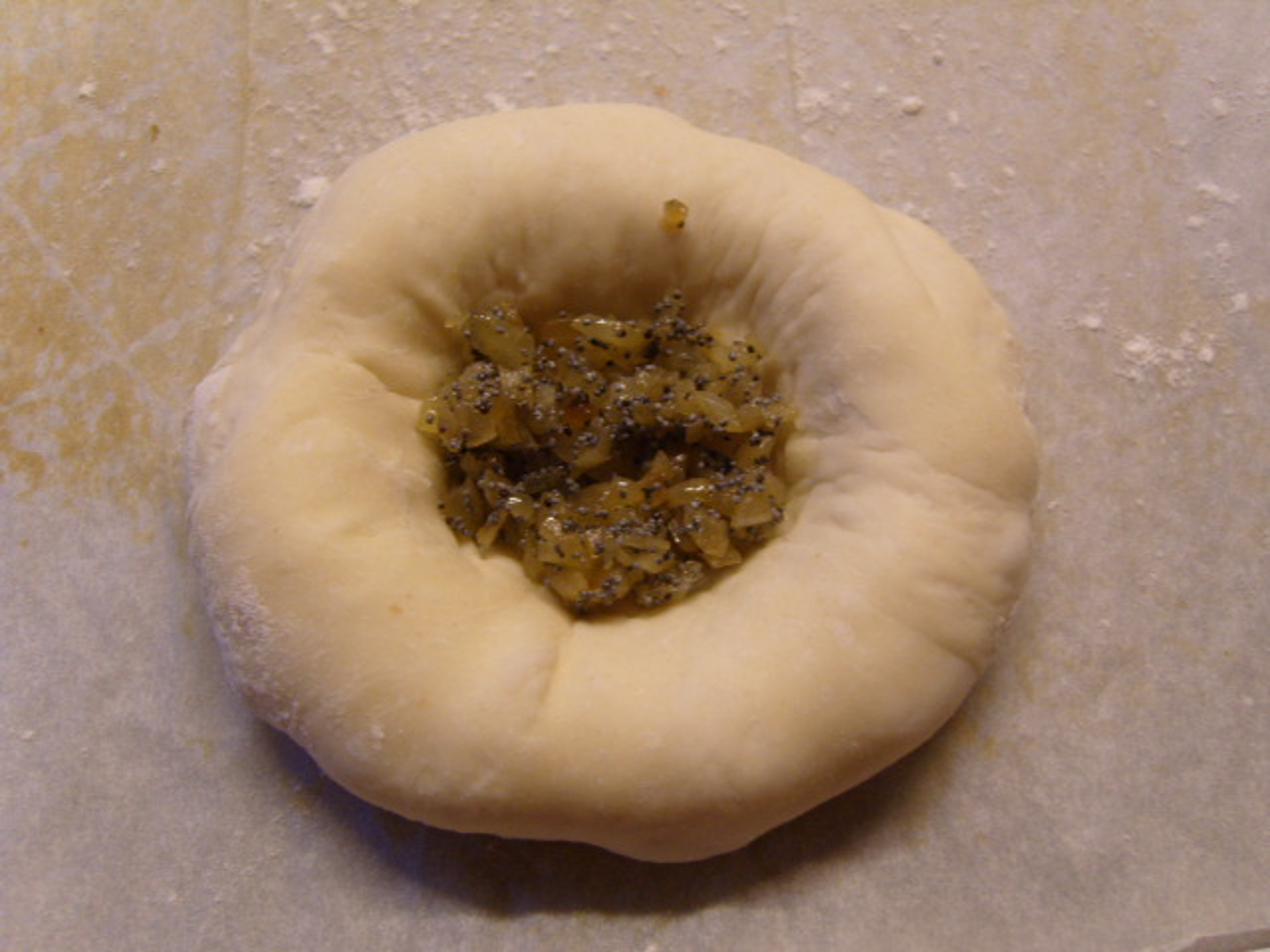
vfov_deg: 40.7
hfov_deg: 52.6
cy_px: 476
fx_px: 1284
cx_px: 635
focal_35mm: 35
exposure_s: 1/30
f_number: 2.8
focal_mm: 7.4
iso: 122
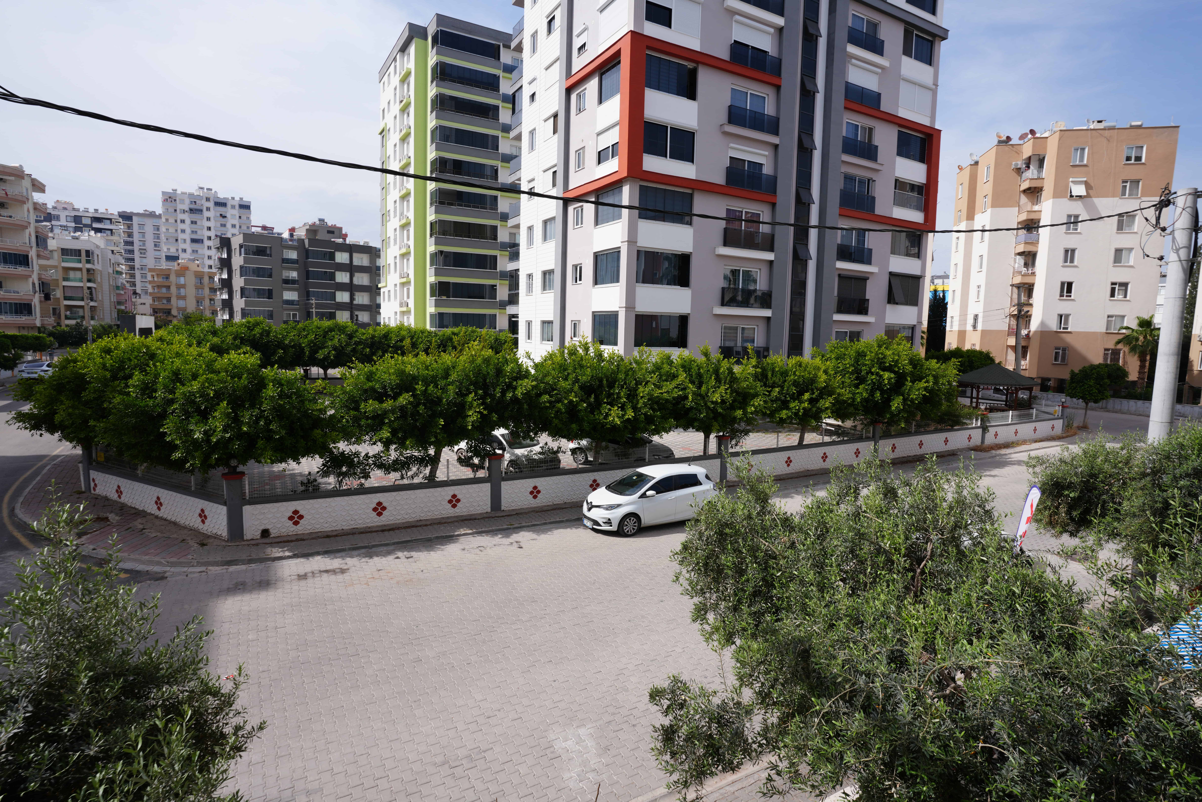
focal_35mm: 18
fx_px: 601
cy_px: 401
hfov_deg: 90.0
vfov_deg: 67.4
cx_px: 601
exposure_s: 1/160
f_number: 10
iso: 100
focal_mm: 18
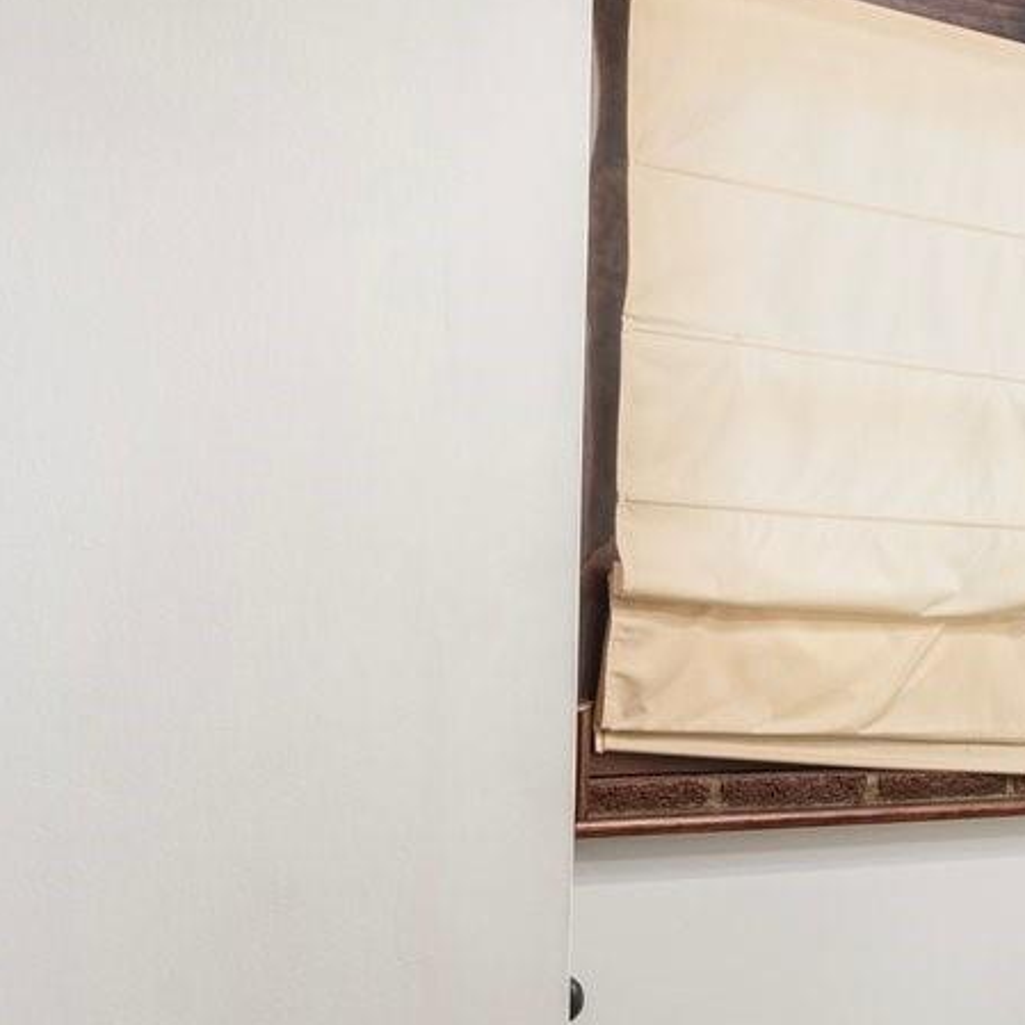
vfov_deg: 27.6
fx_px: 2077
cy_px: 626
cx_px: 2096
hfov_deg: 18.0
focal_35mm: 62
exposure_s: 1/60
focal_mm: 16
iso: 250
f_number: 8
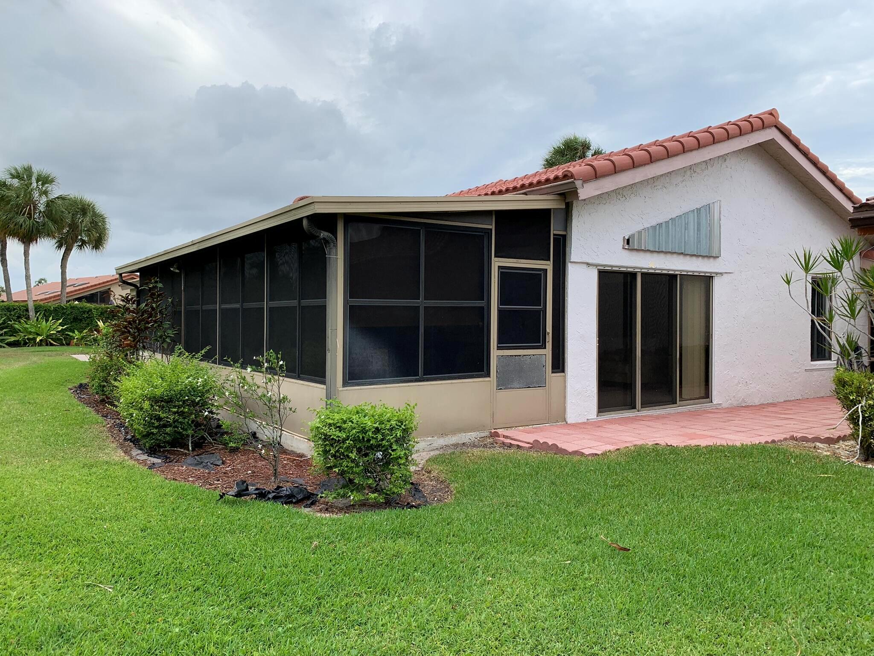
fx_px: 656
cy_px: 328
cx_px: 437
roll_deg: -0.1
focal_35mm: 26
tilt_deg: -0.5
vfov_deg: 53.1
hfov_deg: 67.3
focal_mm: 4.25
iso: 25
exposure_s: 1/1076
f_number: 1.8
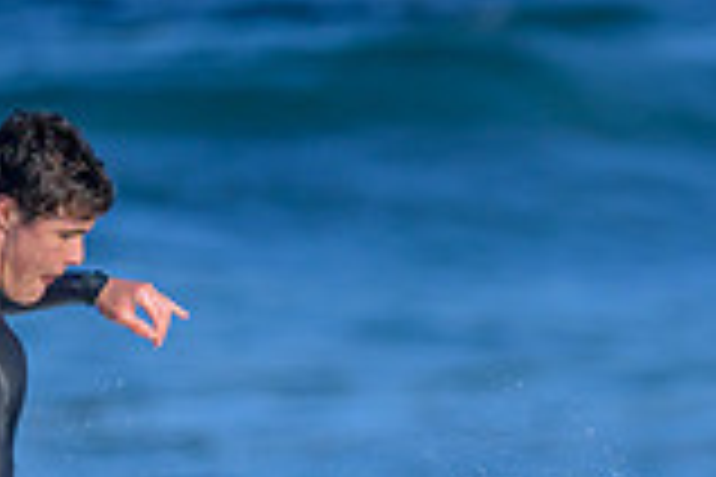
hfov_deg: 0.7
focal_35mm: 3013
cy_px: 820
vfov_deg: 0.5
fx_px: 59921
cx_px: 498
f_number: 6.3
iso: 360
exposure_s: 1/2000
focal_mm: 800
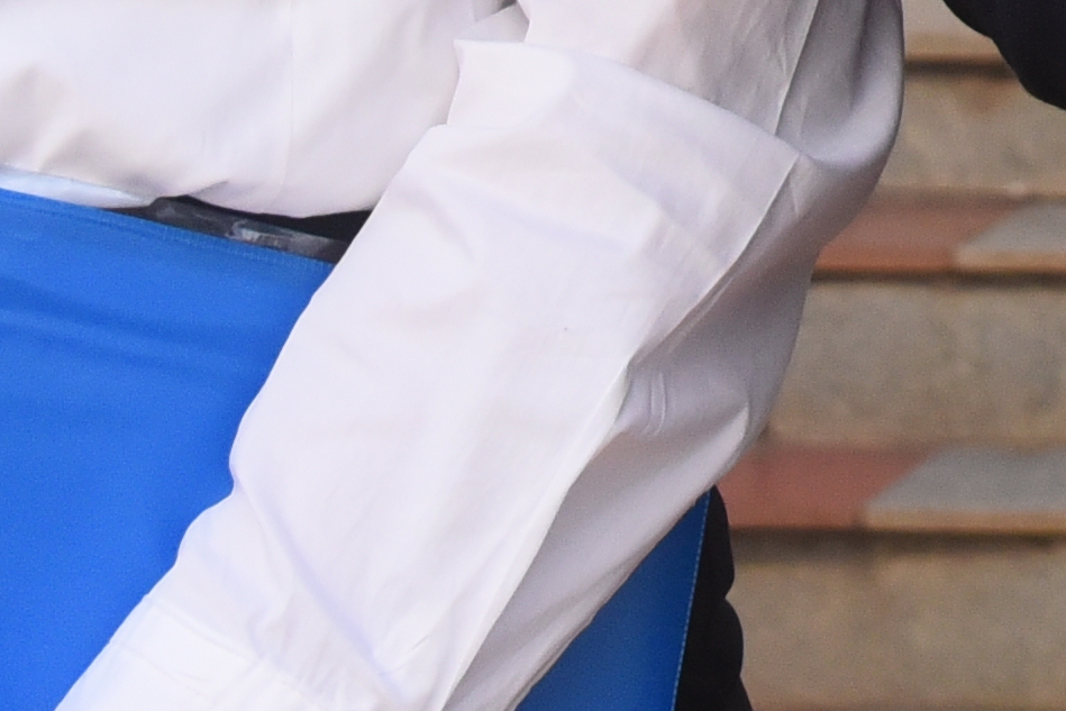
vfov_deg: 5.4
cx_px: 1710
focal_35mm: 241
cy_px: -1263
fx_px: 7137
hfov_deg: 8.3
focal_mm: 38
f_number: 5.6
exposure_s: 1/500
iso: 1600
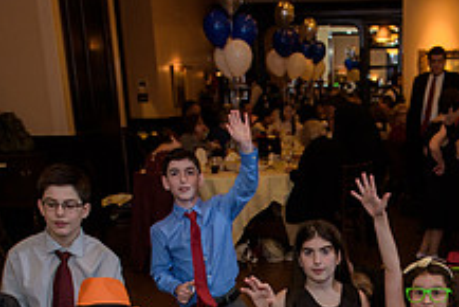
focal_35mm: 64
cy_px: 399
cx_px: 343
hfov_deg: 30.9
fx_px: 817
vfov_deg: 19.6
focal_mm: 24
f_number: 3.2
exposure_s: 1/125
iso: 1600
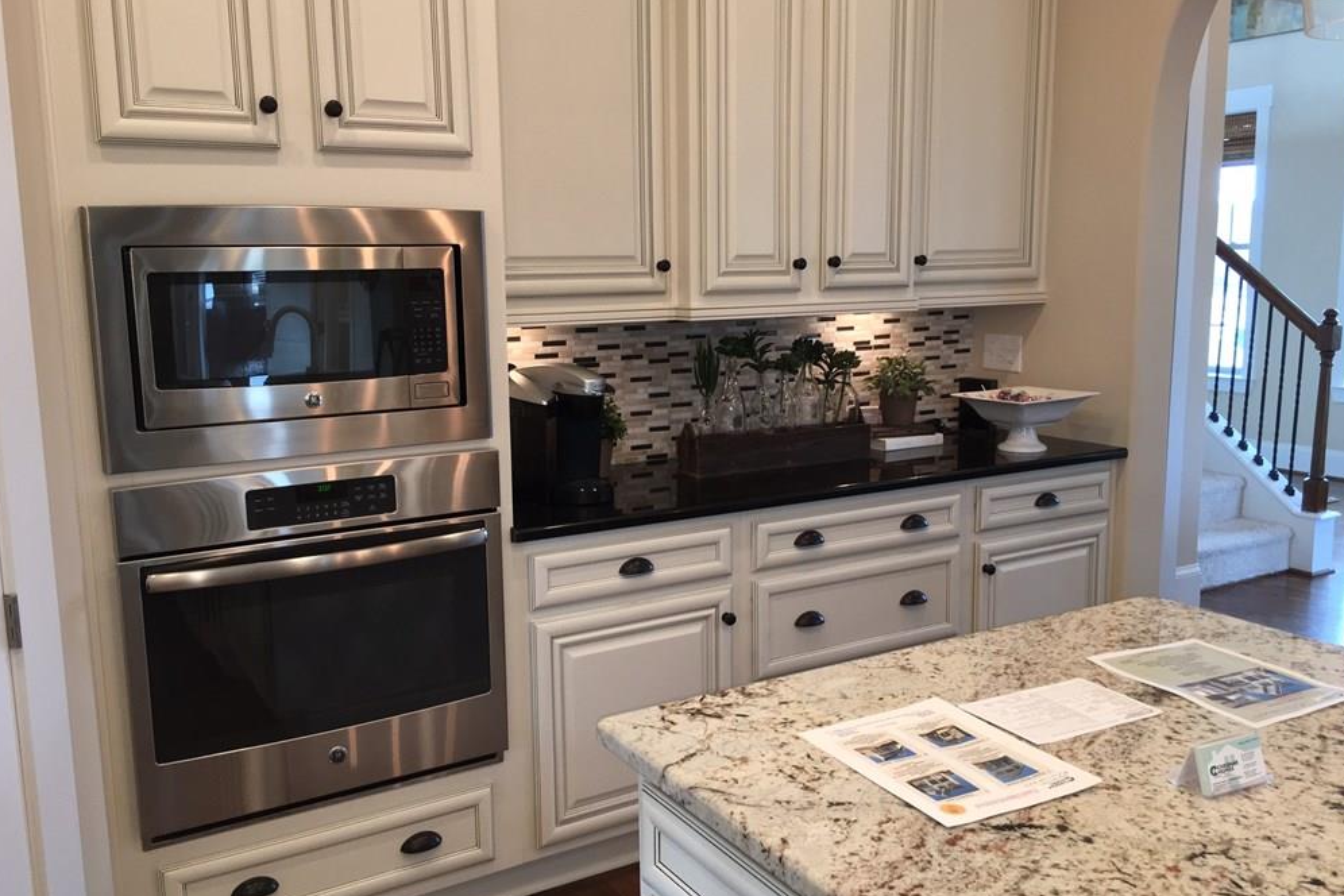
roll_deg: +0.1
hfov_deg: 60.3
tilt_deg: -8.5
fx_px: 1157
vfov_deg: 42.3
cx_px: 663
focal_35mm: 31
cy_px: 449
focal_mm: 4.15
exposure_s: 1/30
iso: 40
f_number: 2.2
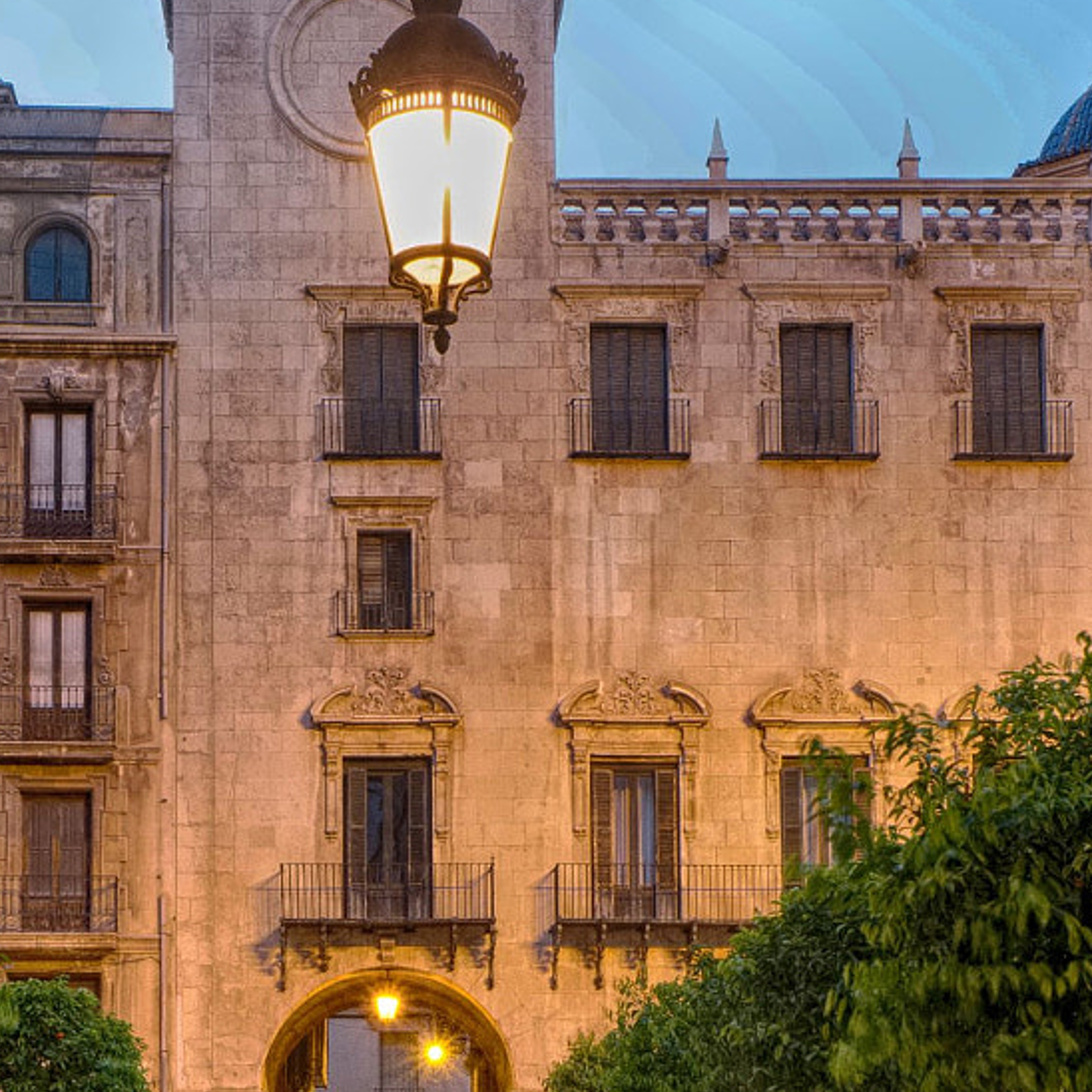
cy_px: 1086
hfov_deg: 23.9
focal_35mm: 72
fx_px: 2570
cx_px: 397
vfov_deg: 23.0
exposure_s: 1/1.1
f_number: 11
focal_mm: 19.6
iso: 200
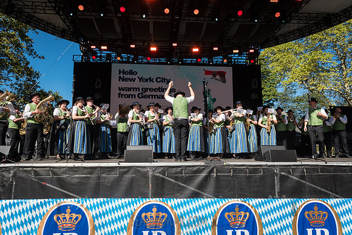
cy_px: 118
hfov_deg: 73.2
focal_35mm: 24
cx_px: 176
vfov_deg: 52.7
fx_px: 237
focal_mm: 24
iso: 250
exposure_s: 1/1600
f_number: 4
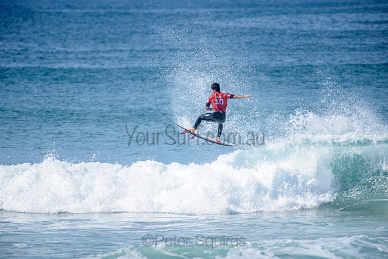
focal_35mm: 500
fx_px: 5390
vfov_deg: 2.8
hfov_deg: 4.1
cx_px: 194
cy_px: 130
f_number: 5.6
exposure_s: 1/2000
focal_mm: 500
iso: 160
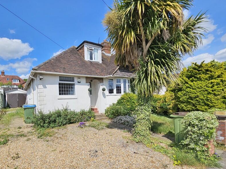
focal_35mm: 17
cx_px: 91
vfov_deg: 74.0
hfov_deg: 90.0
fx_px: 111
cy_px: 100
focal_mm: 2.2
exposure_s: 1/3717
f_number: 2.2
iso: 50
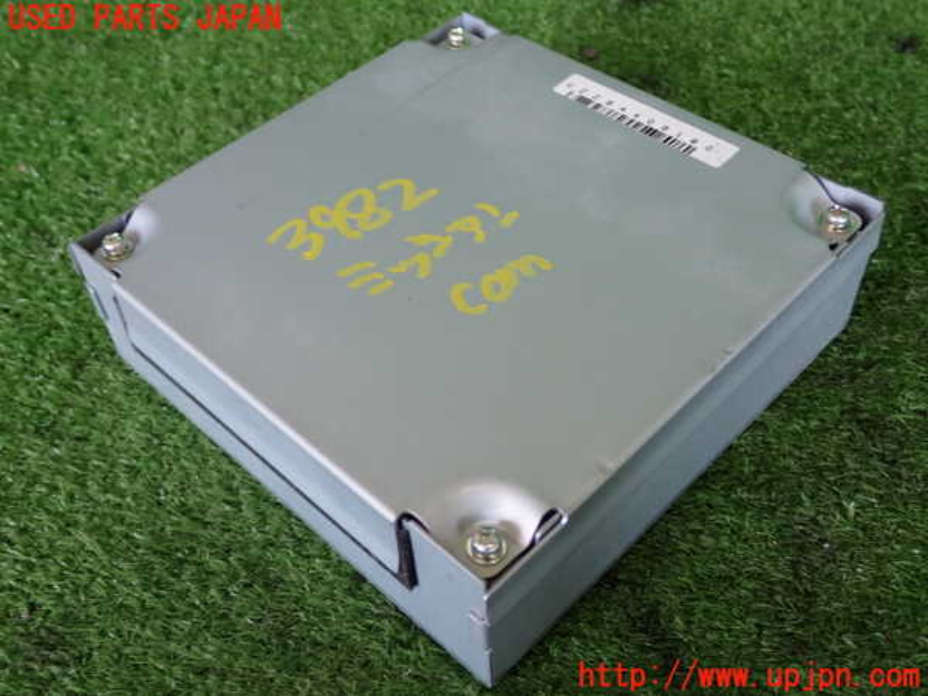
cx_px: 464
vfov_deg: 37.7
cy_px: 348
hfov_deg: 49.0
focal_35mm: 38
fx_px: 1019
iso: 200
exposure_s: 1/80
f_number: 2.7
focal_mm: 6.83
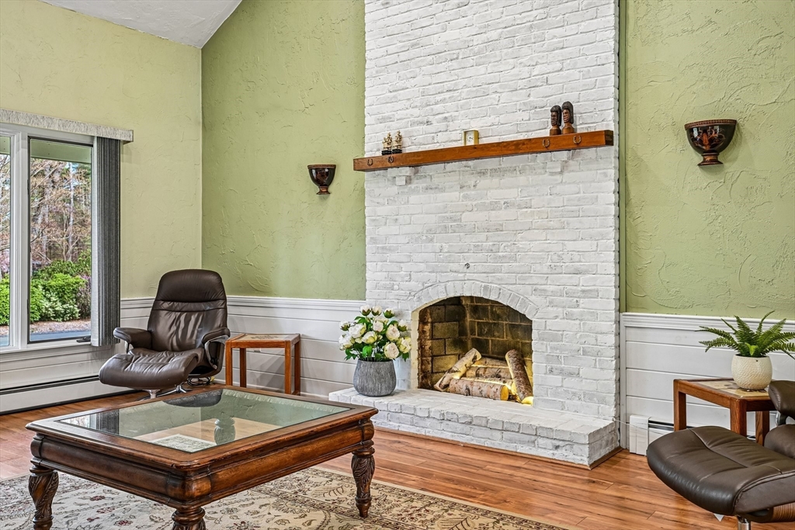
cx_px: 398
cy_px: 265
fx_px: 663
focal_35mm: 30
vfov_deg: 43.6
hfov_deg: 61.9
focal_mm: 30
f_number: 8
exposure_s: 1/10
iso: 400
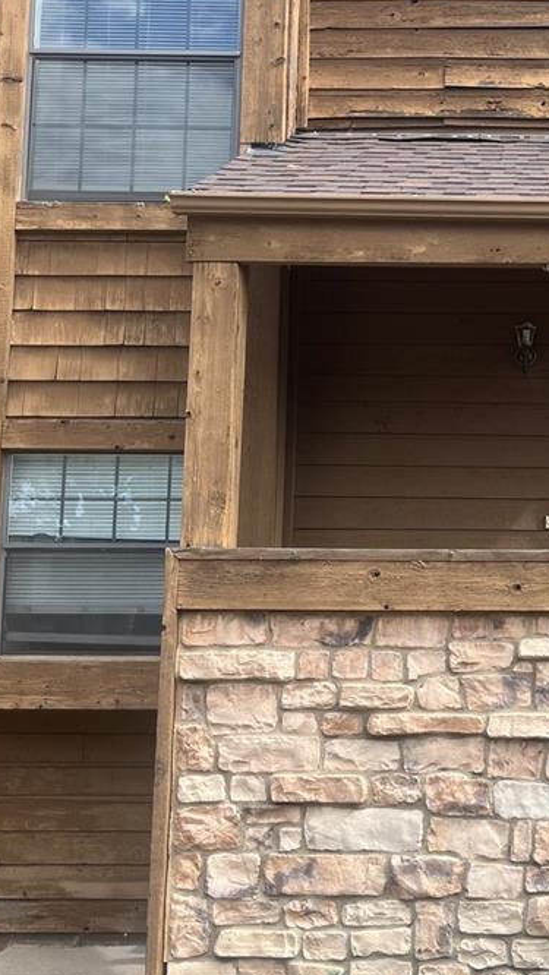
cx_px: 571
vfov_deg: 40.6
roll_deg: +0.0
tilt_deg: +6.2
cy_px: 514
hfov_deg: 22.5
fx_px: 1319
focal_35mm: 51
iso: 50
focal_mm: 5.1
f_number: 1.6
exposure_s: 1/840
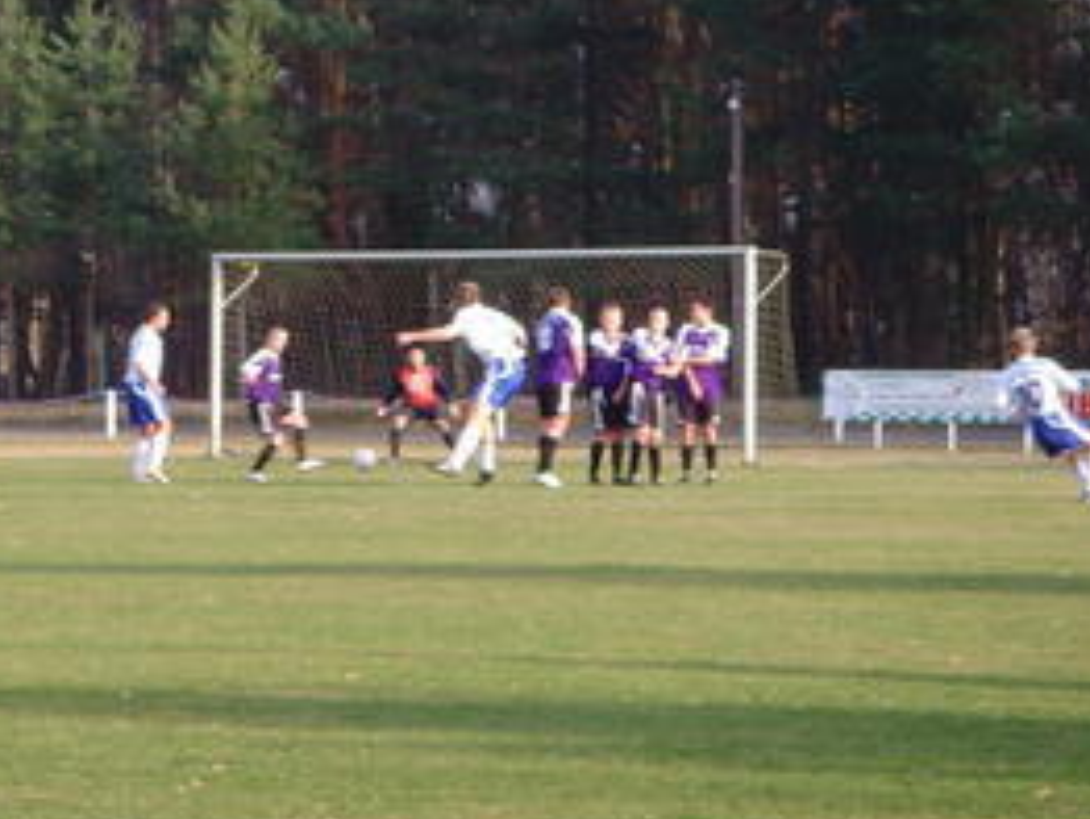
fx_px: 7028
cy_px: 197
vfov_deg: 6.7
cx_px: 187
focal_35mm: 223
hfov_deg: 8.8
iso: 80
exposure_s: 1/125
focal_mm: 19.8
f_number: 4.5
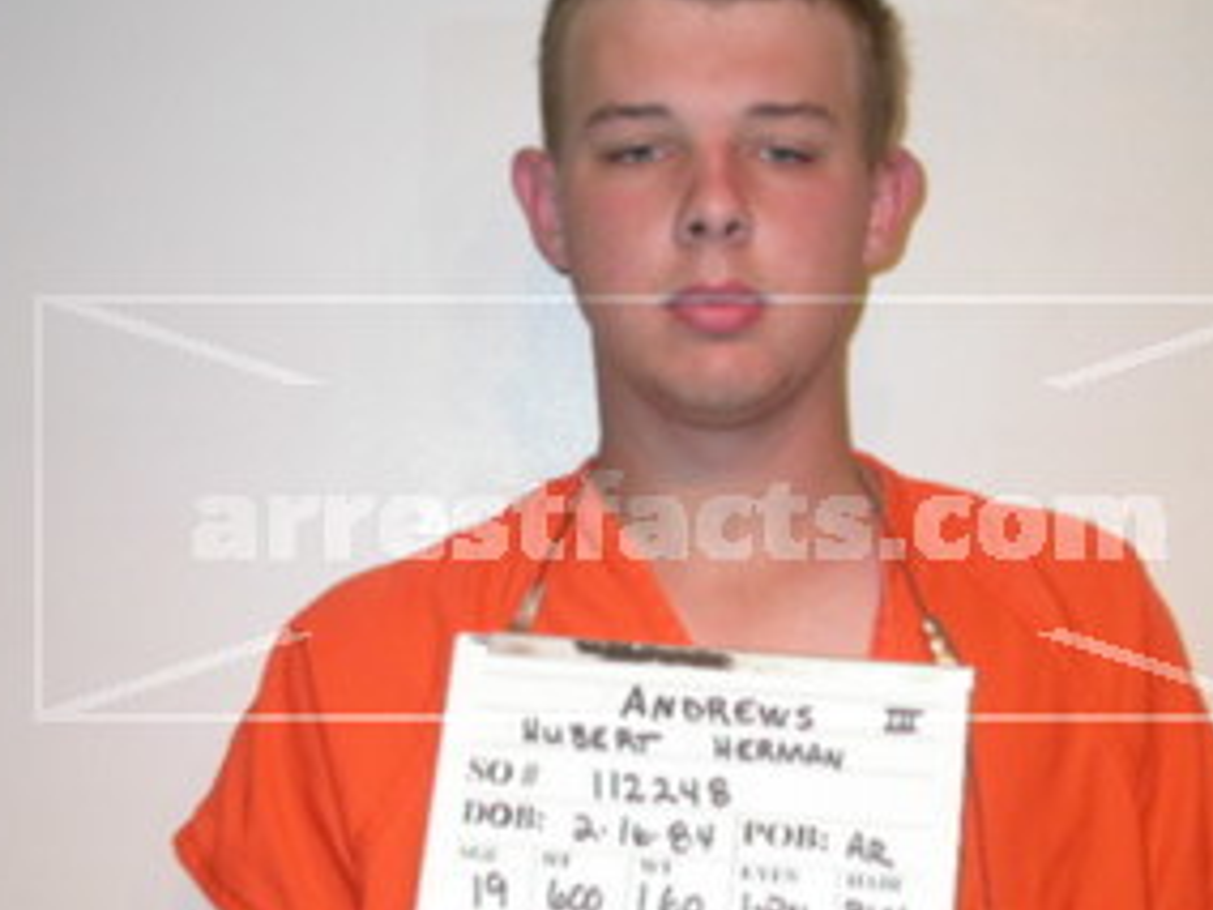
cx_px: 677
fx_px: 2593
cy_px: 511
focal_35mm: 74
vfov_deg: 19.9
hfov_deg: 26.3
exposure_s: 1/60.3
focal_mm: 12.7
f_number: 3.1
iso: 100
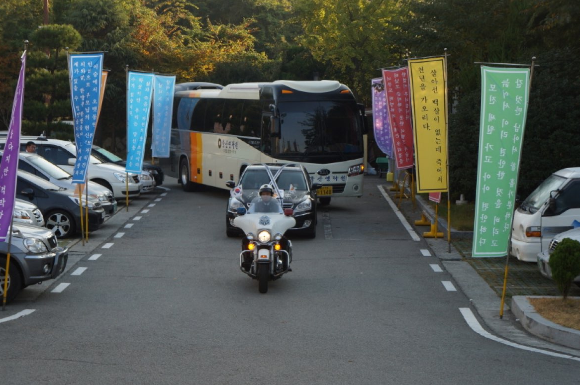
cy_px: 179
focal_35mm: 91
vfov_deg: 15.1
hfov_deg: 22.5
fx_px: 1457
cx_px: 277
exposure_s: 1/160
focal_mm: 55
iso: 200
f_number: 7.1
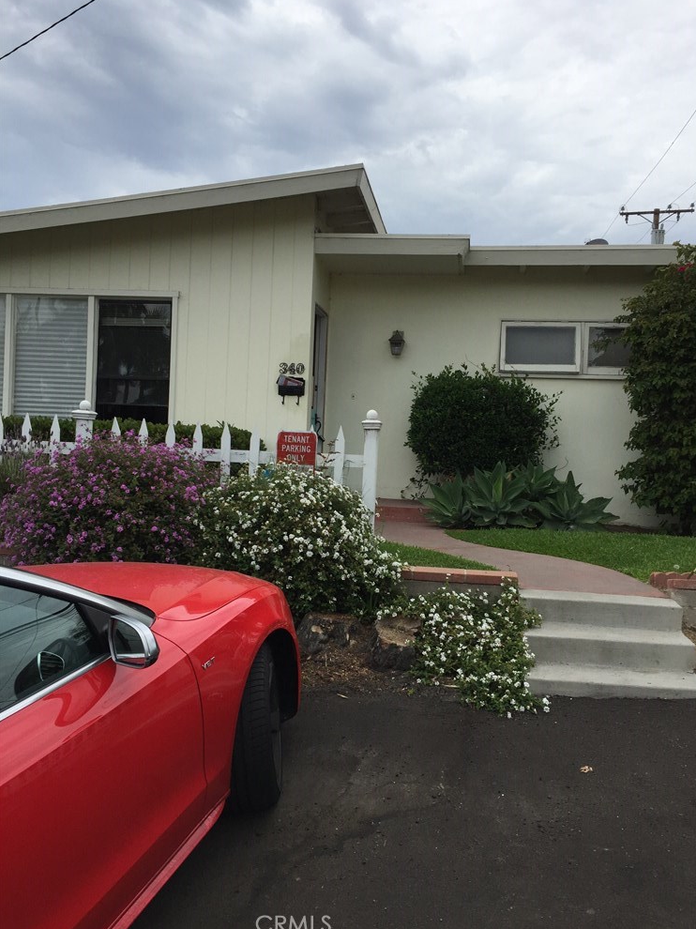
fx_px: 805
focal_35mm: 30
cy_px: 457
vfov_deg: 60.0
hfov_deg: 46.8
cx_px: 358
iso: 32
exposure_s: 1/2326
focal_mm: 4.15
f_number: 2.2
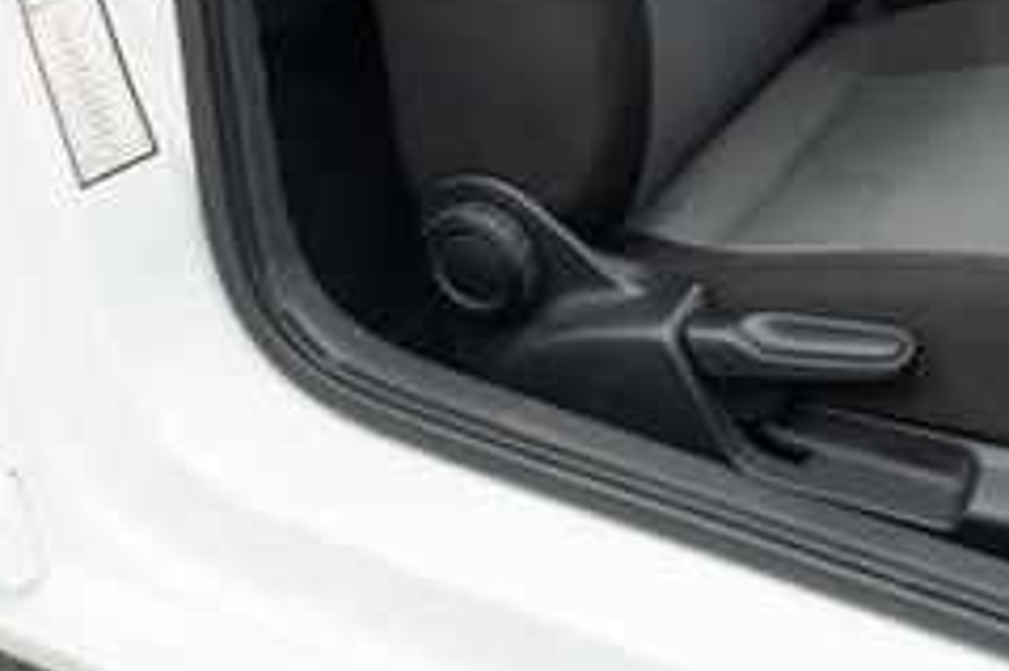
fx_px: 2101
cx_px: 895
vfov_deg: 17.1
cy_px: -209
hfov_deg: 26.2
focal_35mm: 75
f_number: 3.2
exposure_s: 1/40
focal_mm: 28
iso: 500
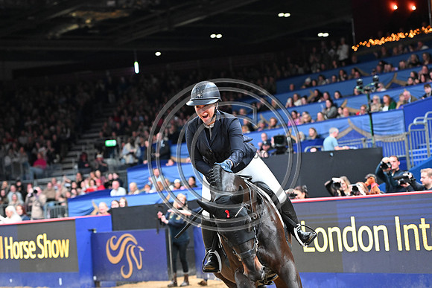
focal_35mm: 98
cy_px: 144
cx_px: 216
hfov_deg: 20.8
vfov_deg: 14.0
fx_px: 1176
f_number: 3.5
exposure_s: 1/800
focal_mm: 98
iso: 6400
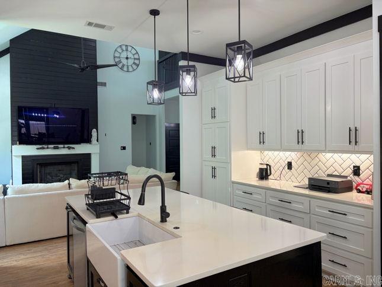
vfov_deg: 53.1
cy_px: 144
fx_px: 287
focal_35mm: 26
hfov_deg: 67.3
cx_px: 191
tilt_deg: +0.7
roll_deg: +0.6
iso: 100
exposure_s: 1/120
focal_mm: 5.96
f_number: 1.6
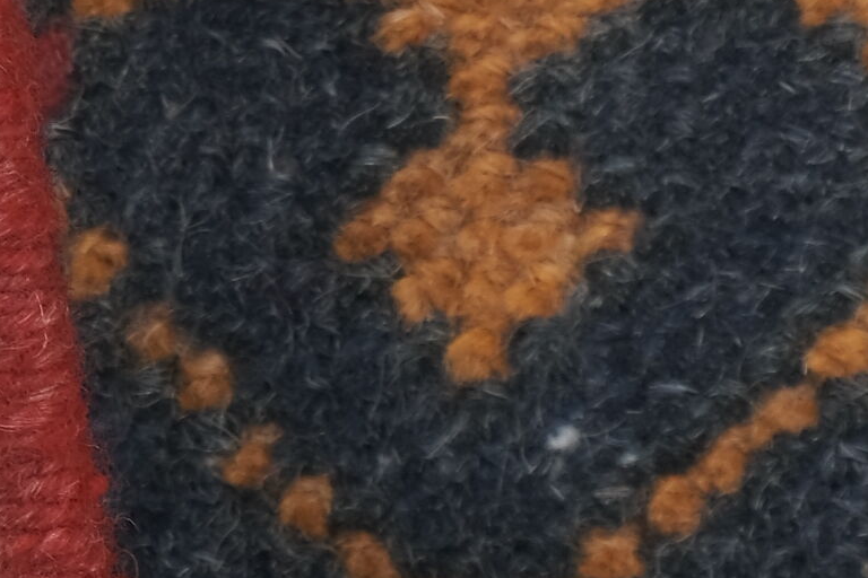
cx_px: -96
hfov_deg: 8.9
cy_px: -720
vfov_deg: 5.8
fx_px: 5545
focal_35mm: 230
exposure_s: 1/160
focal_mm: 26.5
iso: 160
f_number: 11
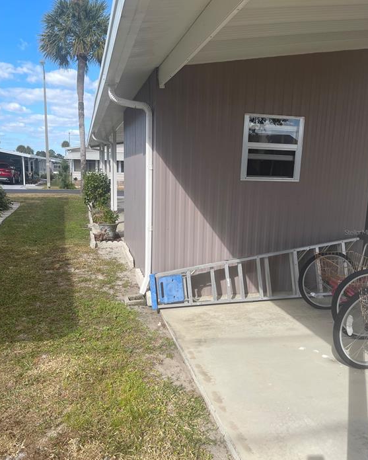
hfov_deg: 51.5
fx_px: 381
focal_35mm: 28
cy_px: 232
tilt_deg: -9.1
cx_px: 184
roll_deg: -1.9
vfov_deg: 62.2
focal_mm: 5.1
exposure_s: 1/2660
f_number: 1.6
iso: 50
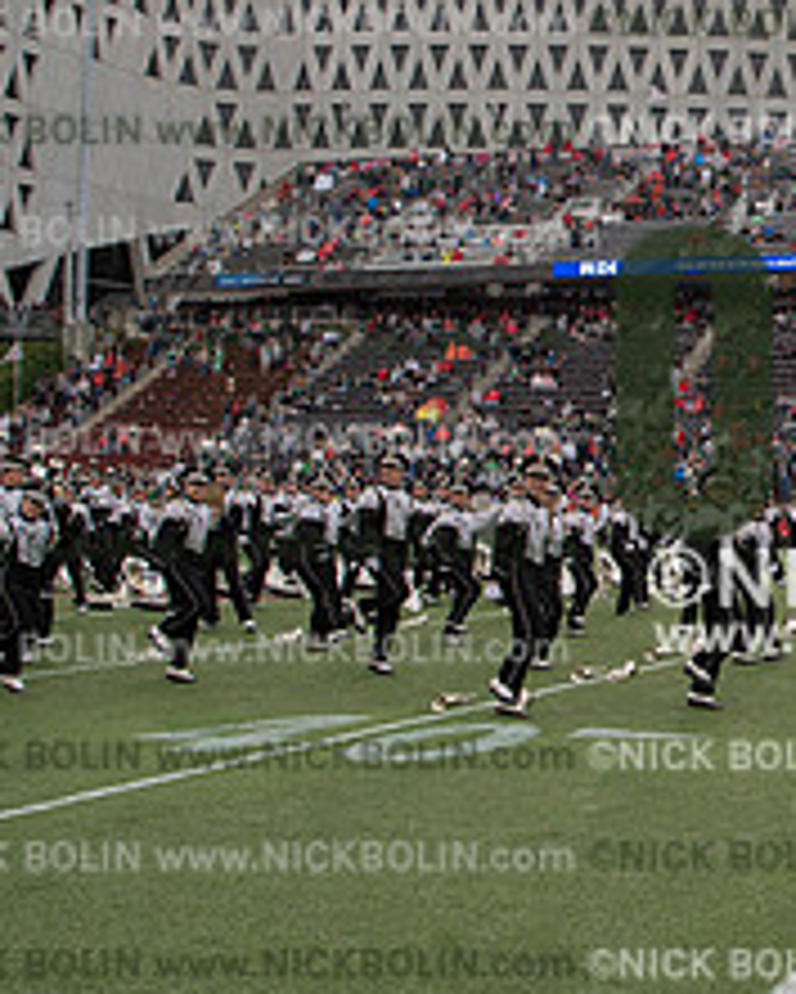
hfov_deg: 23.8
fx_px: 1736
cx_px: 931
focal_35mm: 59
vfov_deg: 31.9
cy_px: 443
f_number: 3.5
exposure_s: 1/800
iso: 250
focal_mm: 24
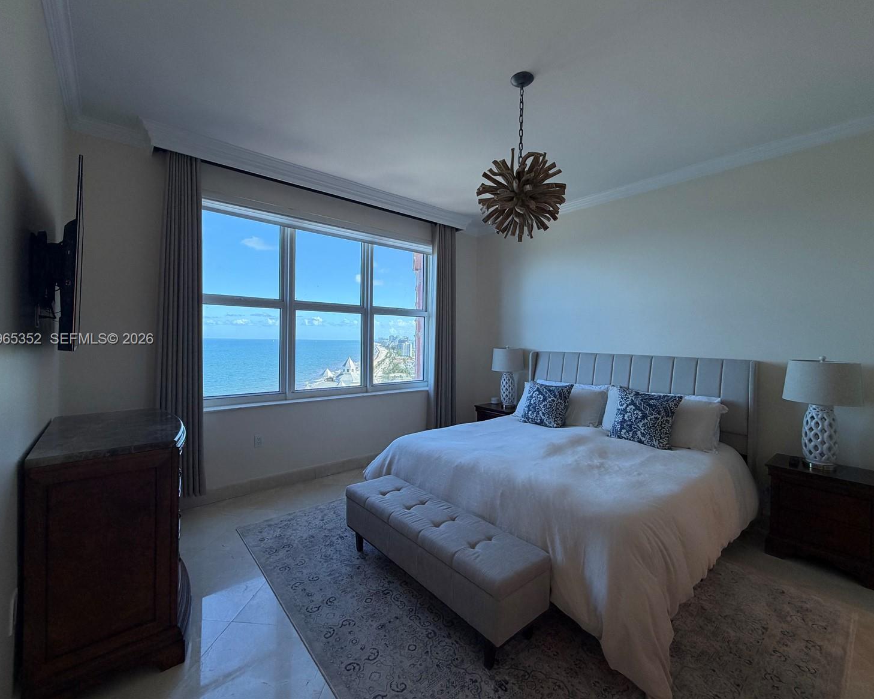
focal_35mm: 15
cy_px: 340
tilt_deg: -0.4
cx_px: 447
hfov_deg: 96.8
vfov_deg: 84.0
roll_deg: -0.4
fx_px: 388
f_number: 2.2
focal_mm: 2.22
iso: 40
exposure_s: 1/159
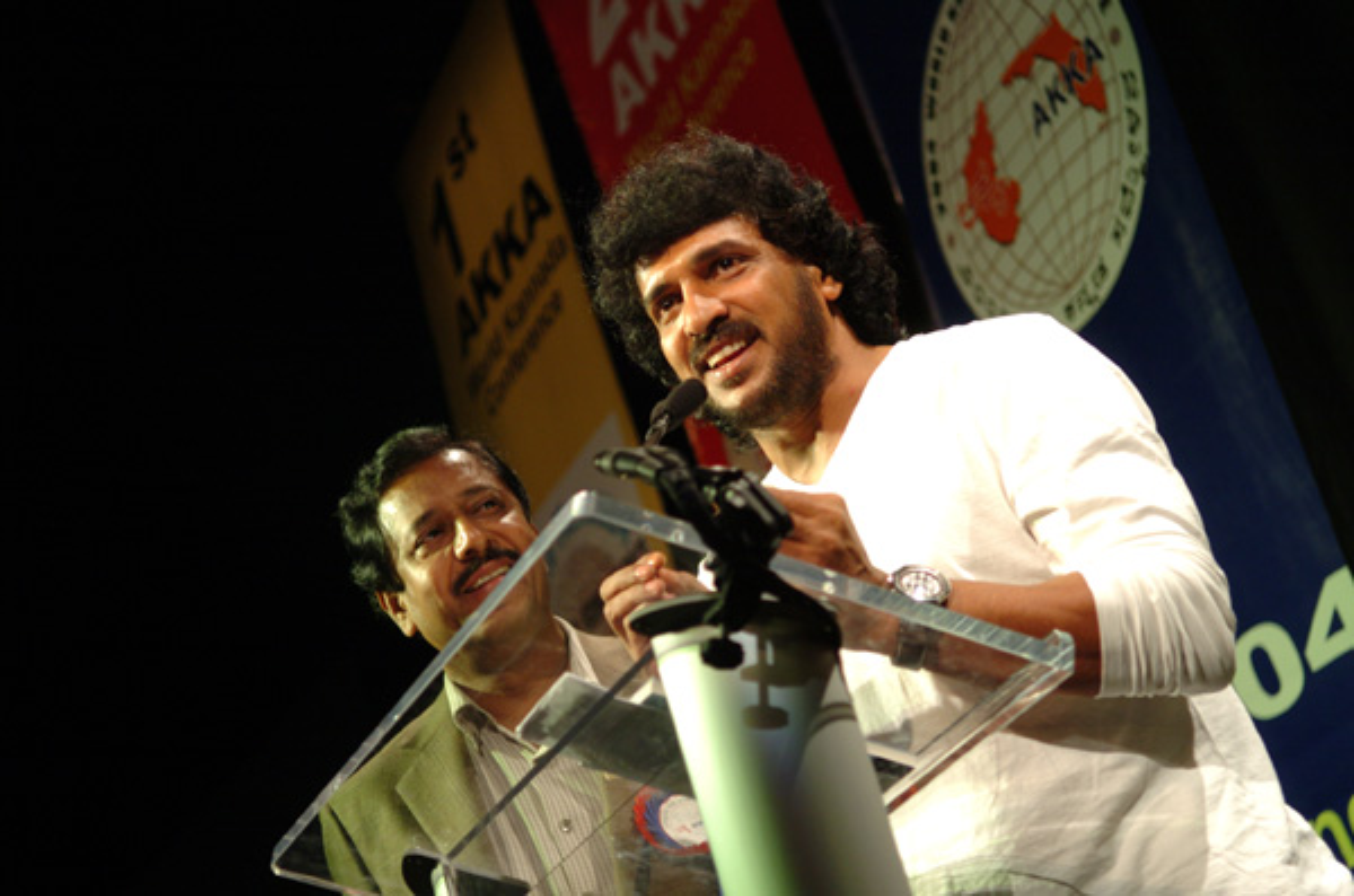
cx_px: 677
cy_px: 448
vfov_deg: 18.1
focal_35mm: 75
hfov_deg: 27.1
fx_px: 2814
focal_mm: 50
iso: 400
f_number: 2.8
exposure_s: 1/100
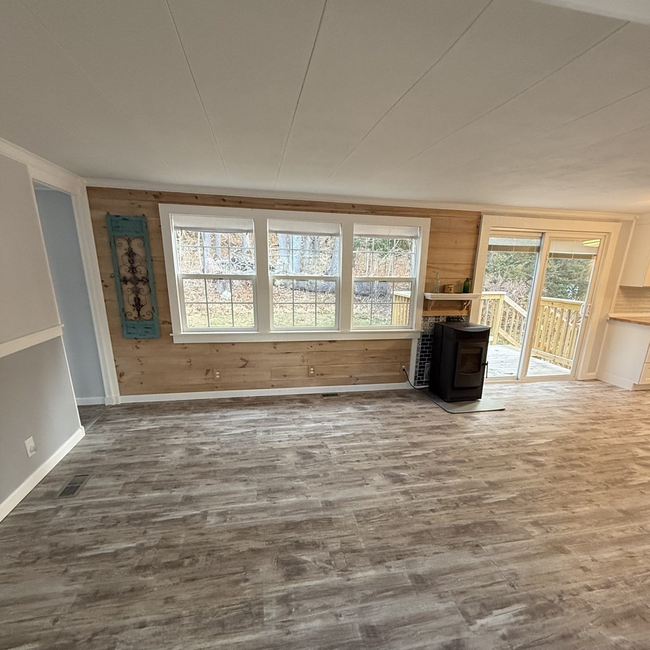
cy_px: 374
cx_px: 333
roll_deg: -1.4
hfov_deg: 84.0
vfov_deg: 83.4
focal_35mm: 17
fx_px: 361
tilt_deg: -16.7
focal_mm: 2.22
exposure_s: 1/120
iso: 320
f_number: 2.2
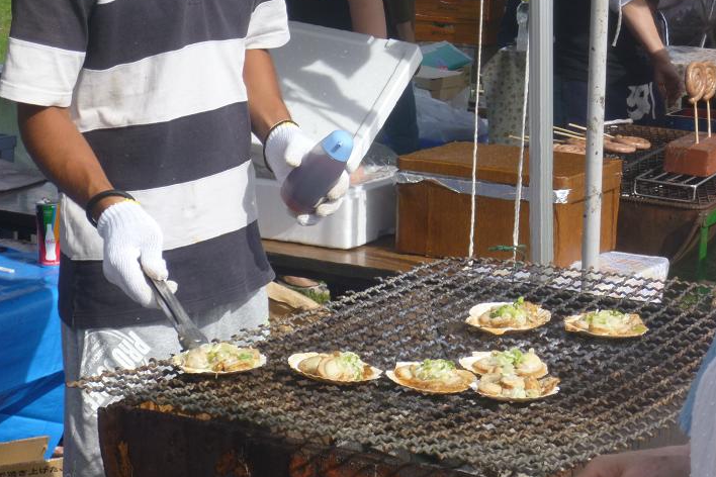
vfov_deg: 14.0
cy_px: 241
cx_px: 357
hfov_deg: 20.8
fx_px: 1949
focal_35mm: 98
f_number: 5.3
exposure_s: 1/320
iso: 80
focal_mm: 16.7
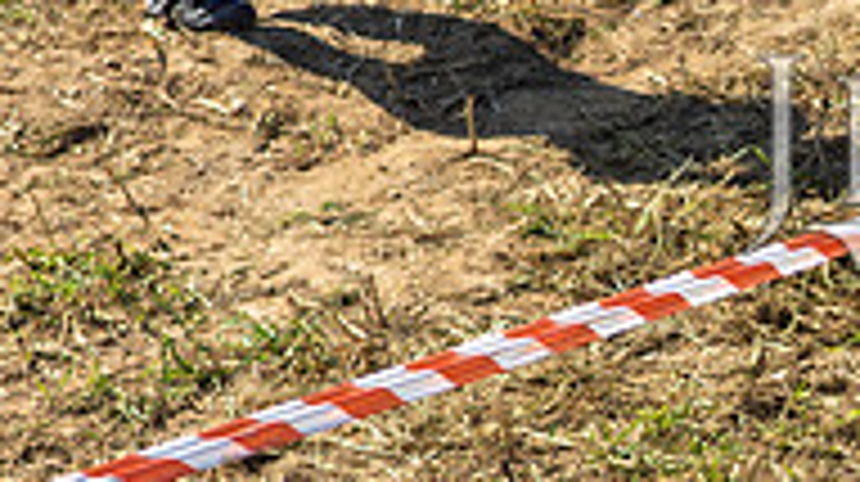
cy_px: 498
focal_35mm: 263
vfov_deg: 4.6
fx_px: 5992
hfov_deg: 8.1
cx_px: 1112
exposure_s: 1/5000
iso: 100
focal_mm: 55
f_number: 4
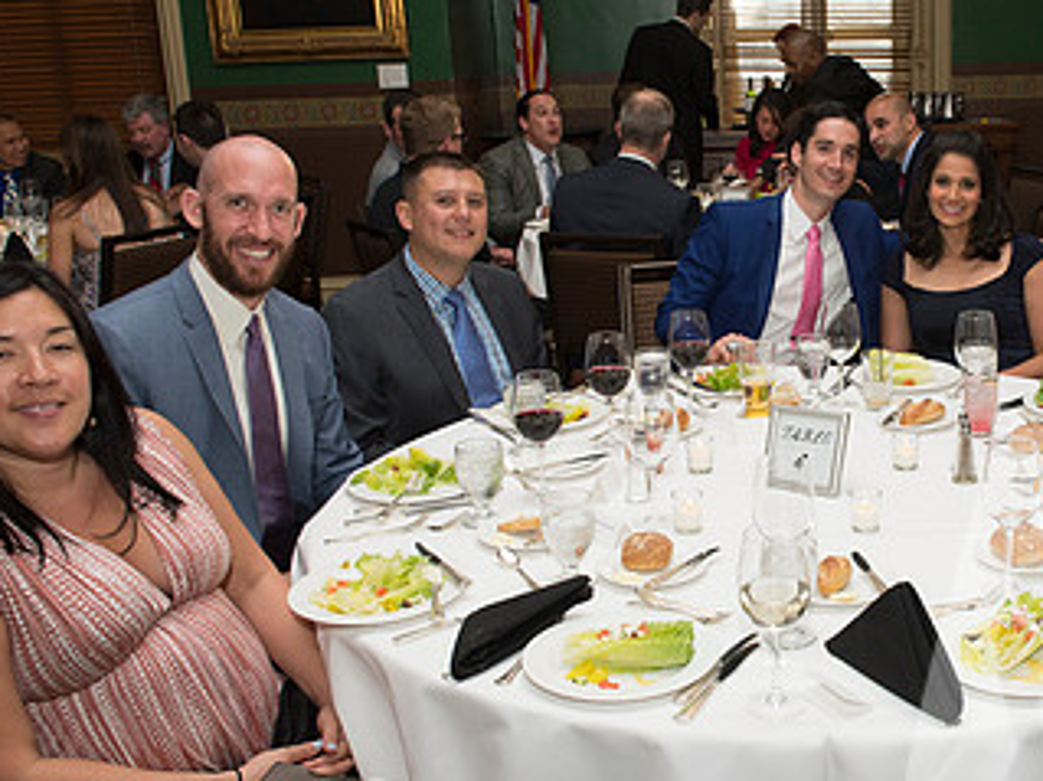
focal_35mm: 42
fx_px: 1265
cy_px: 394
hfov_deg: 42.9
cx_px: 827
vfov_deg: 34.3
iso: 1600
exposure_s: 1/100
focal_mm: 24
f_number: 8
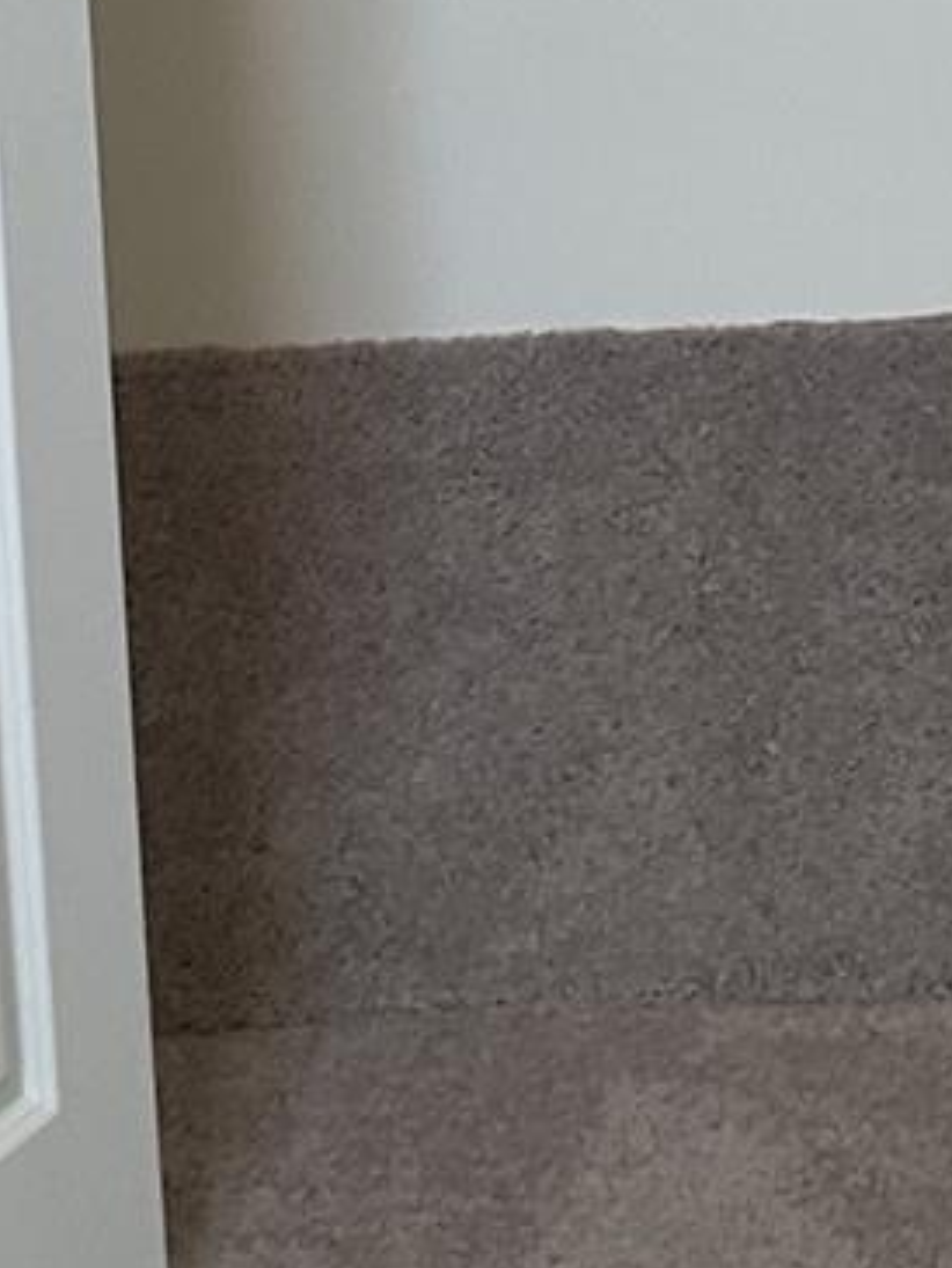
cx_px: 997
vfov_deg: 14.9
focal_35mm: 122
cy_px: -664
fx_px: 4471
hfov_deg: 12.0
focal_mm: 3
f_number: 1.8
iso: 40
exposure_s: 1/60
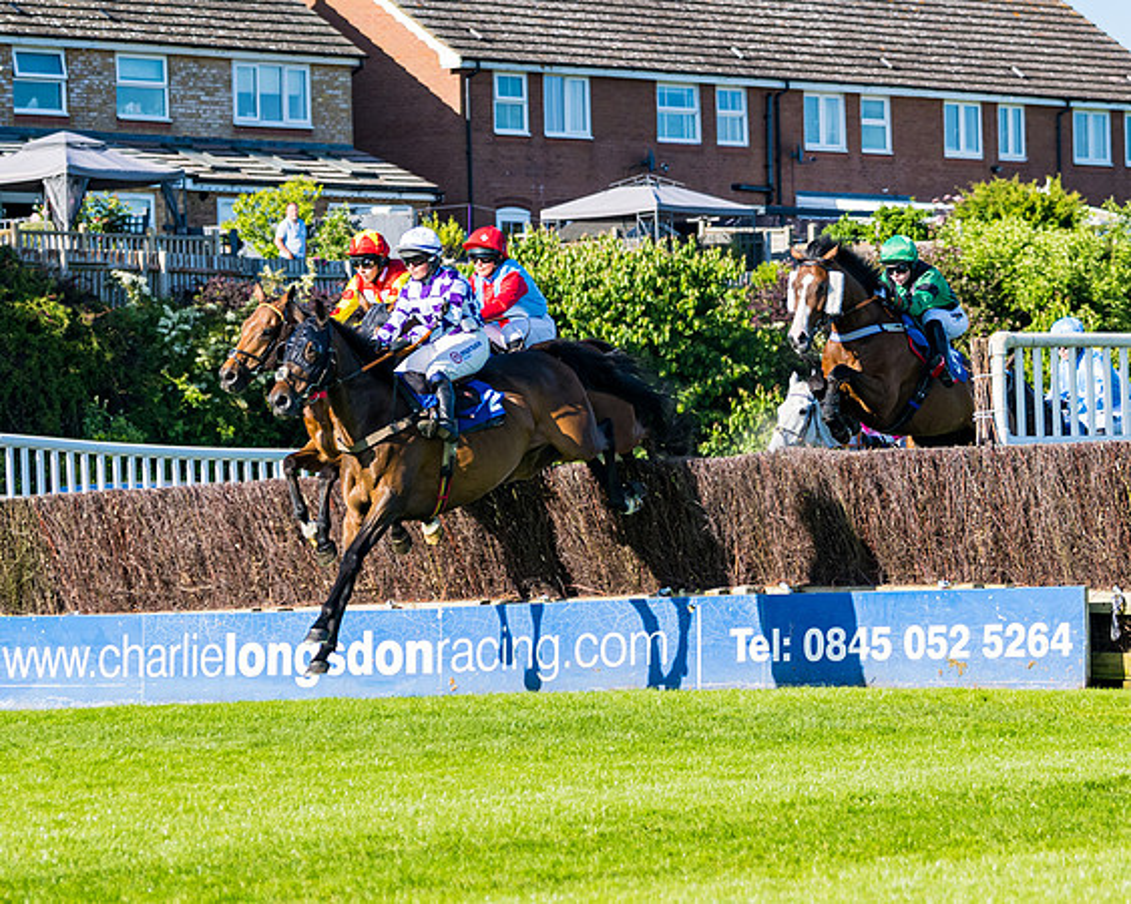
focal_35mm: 194
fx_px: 6479
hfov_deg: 10.0
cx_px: 621
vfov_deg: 8.0
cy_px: 497
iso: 200
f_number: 4
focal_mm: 82
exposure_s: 1/1600
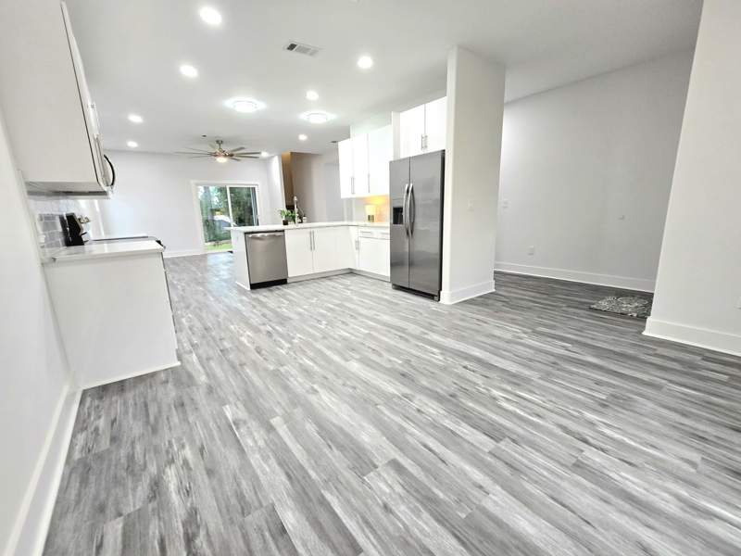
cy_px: 278
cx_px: 370
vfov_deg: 89.9
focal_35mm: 13
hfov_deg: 106.2
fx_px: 278
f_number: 2.2
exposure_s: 1/60.2
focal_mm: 2.2
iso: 160
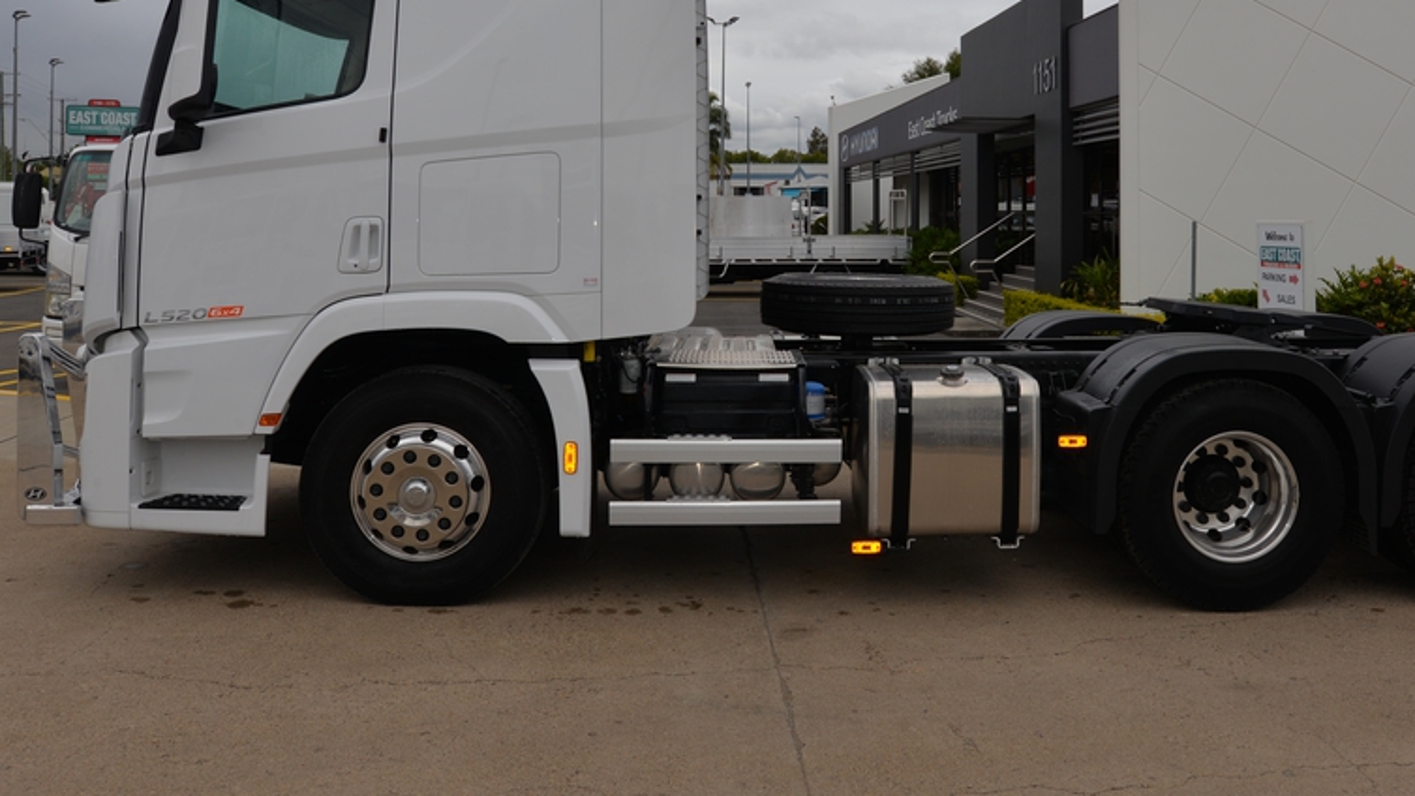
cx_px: 813
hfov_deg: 64.0
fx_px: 1126
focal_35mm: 30
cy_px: 214
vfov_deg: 38.1
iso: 100
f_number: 11
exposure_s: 1/200
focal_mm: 21
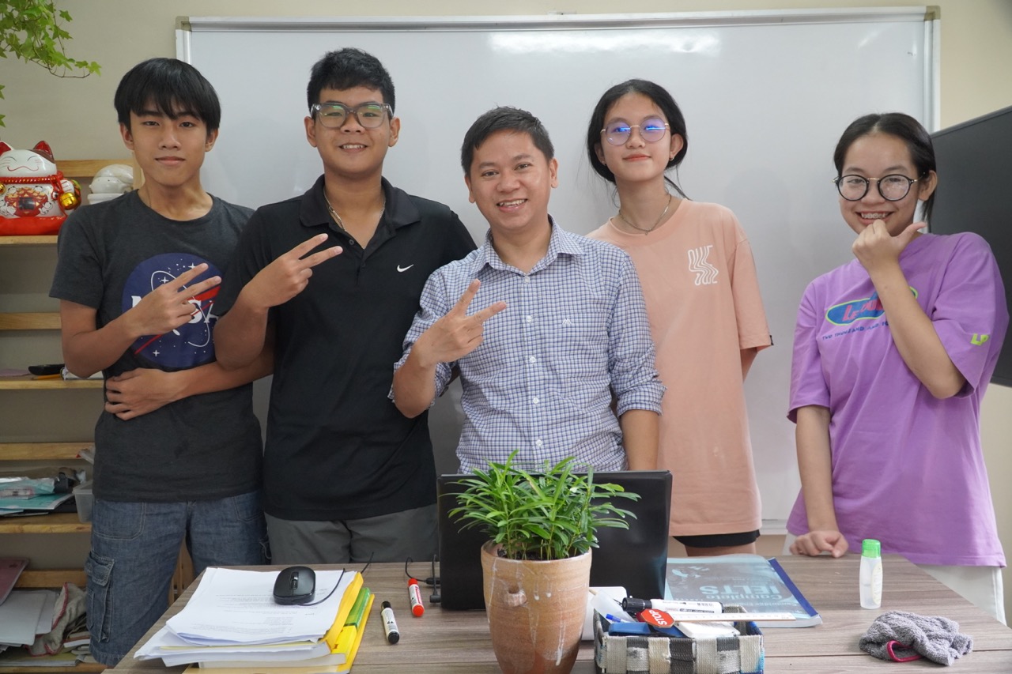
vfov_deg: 40.0
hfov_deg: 57.2
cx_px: 506
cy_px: 337
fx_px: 927
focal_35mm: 33
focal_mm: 22
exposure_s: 1/160
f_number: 4
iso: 1600
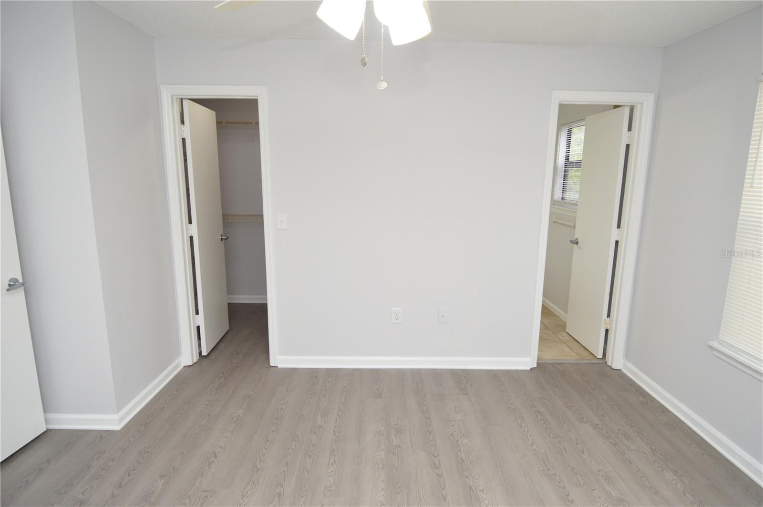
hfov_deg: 90.1
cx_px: 382
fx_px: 381
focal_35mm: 18
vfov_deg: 67.3
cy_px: 254
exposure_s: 1/60
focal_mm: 12
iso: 400
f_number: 4
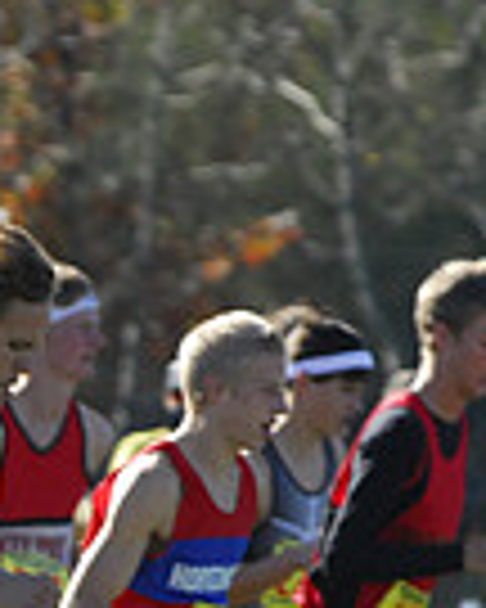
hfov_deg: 1.3
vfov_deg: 1.6
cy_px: 775
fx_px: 21701
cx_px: -716
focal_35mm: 1207
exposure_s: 1/800
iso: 400
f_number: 5
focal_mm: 200
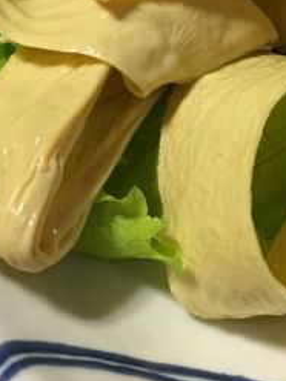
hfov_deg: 17.9
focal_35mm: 82
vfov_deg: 23.3
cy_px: 52
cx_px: 218
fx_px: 903
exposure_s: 1/17
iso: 80
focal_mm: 4.15
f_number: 2.2
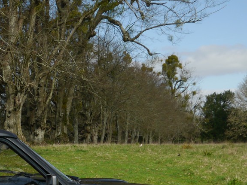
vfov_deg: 15.9
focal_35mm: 89
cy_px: 226
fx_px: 635
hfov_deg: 20.5
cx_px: -52
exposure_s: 1/200
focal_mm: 16
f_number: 5.6
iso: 160
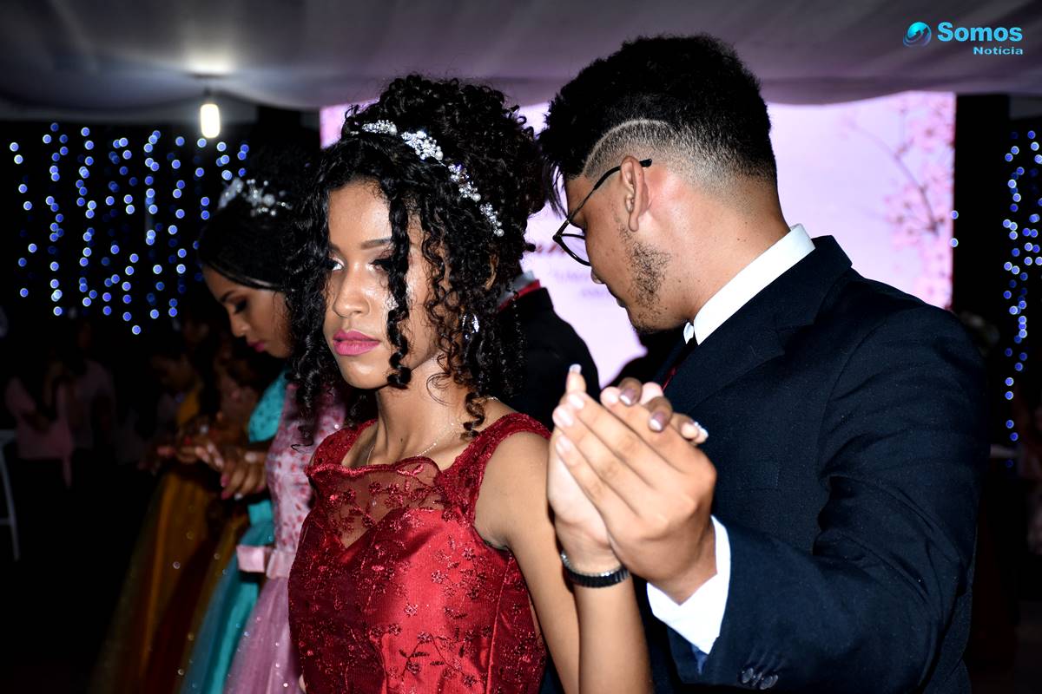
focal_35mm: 78
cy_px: 347
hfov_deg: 26.0
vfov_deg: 17.5
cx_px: 521
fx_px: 2257
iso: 800
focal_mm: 52
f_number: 4.8
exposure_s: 1/100
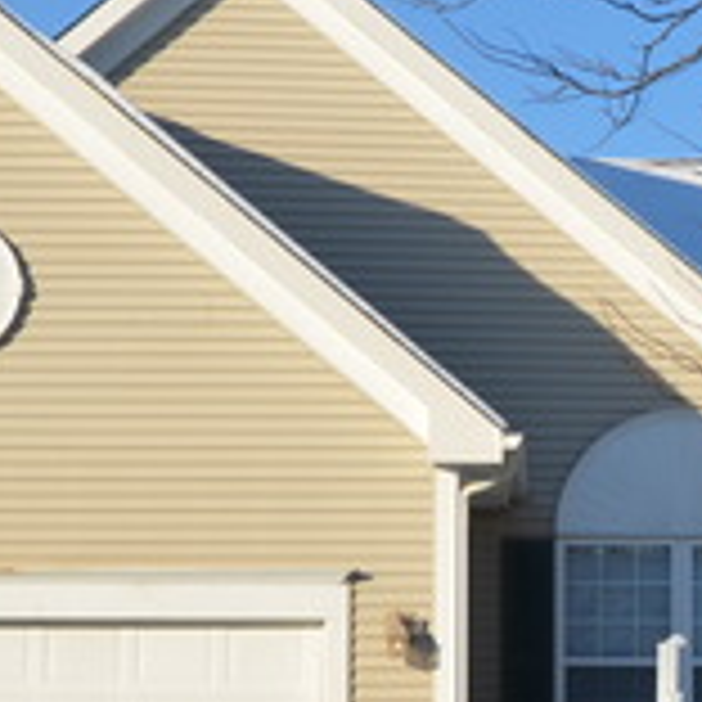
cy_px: 536
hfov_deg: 12.7
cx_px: 626
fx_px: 3120
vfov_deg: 12.8
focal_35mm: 136
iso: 100
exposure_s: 1/320
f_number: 9
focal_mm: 26
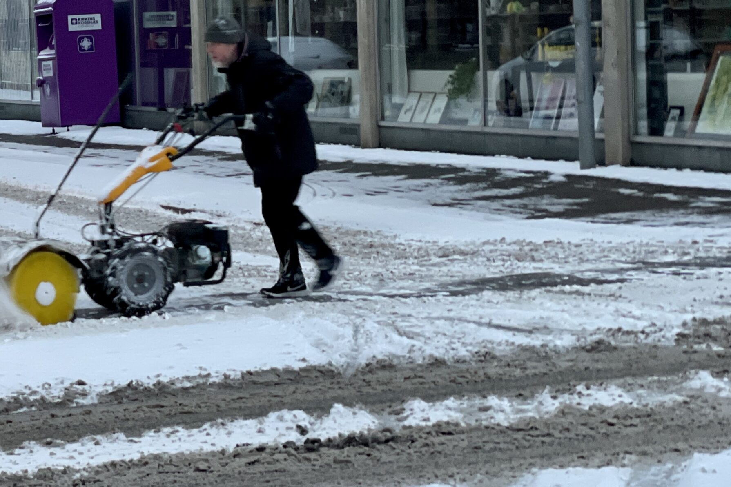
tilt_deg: -3.0
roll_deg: +2.1
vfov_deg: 11.8
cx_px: 46
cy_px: 173
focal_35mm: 116
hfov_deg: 17.3
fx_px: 2356
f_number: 2
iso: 125
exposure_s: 1/33
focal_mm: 6
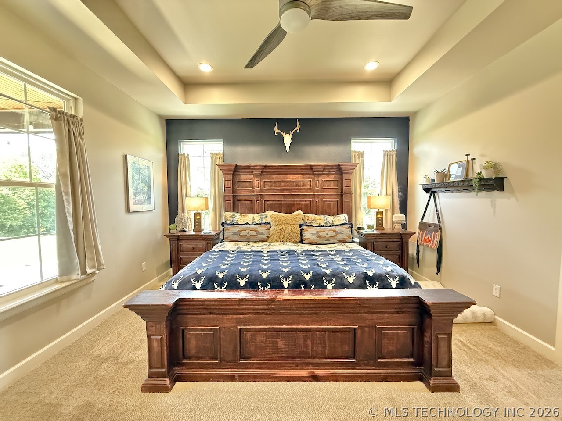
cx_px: 281
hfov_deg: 102.1
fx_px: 227
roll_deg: +0.2
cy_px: 210
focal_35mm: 14
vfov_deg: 85.7
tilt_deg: -3.1
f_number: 2.2
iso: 1000
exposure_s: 1/60
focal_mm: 2.22
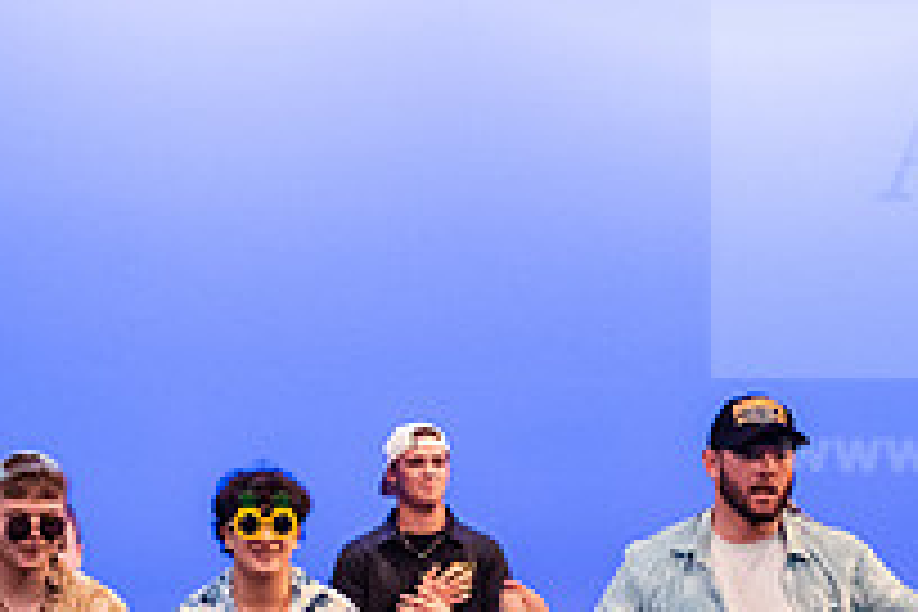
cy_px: 547
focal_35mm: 199
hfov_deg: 10.3
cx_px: 576
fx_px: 5074
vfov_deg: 6.9
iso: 4000
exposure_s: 1/320
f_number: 3.5
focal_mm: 70
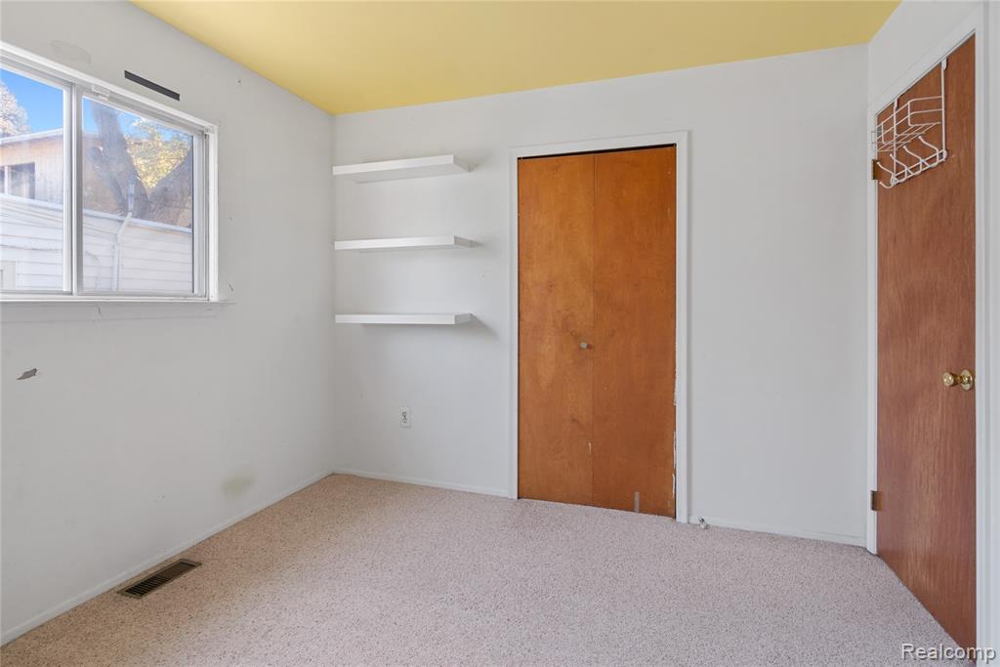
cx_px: 500
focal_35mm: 30
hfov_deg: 61.9
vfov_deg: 43.6
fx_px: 833
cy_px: 334
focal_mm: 30
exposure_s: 1/3
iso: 320
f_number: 9
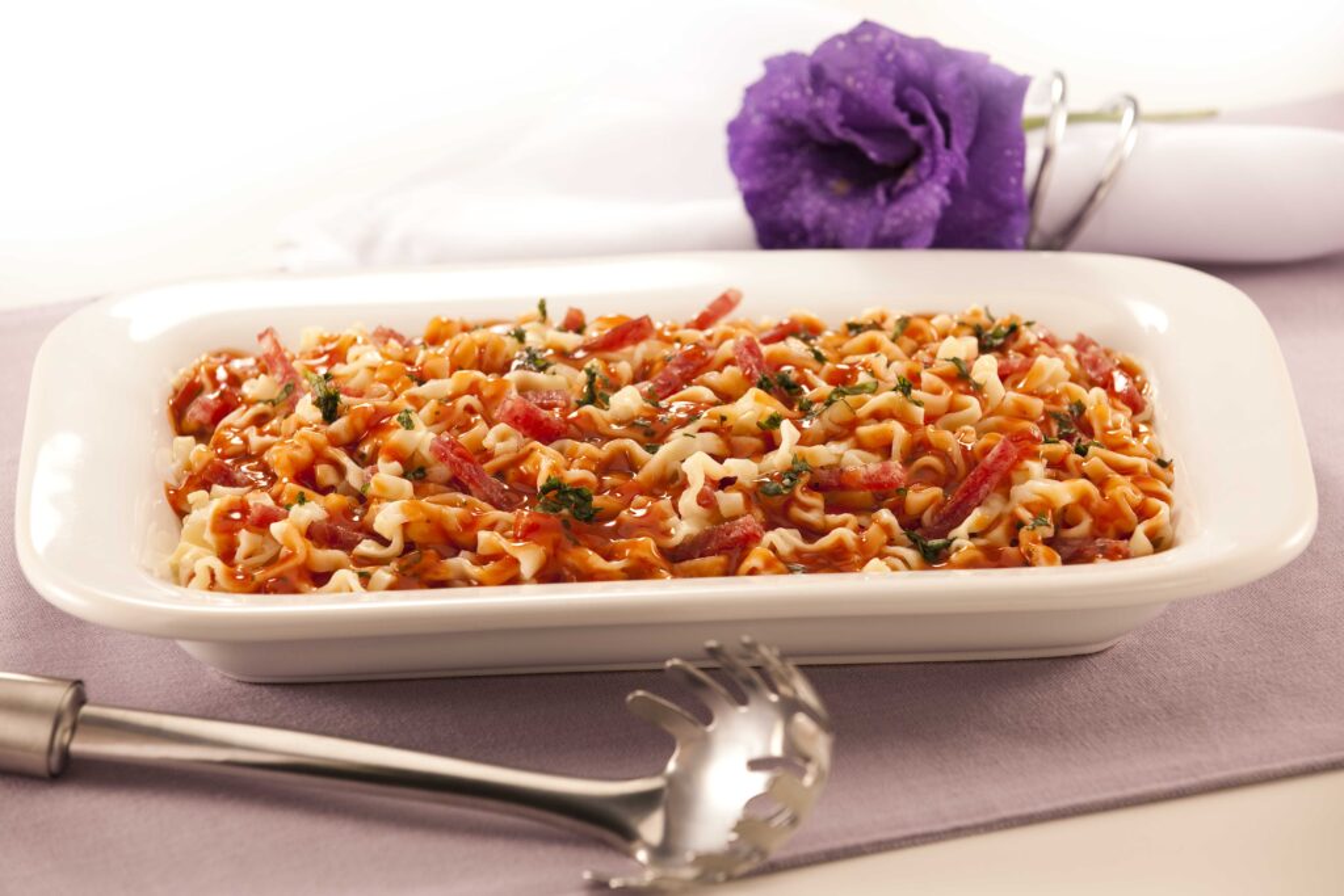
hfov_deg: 13.2
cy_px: 448
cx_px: 672
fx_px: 5787
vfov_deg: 8.9
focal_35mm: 155
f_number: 8
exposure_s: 1/125
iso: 64
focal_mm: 155
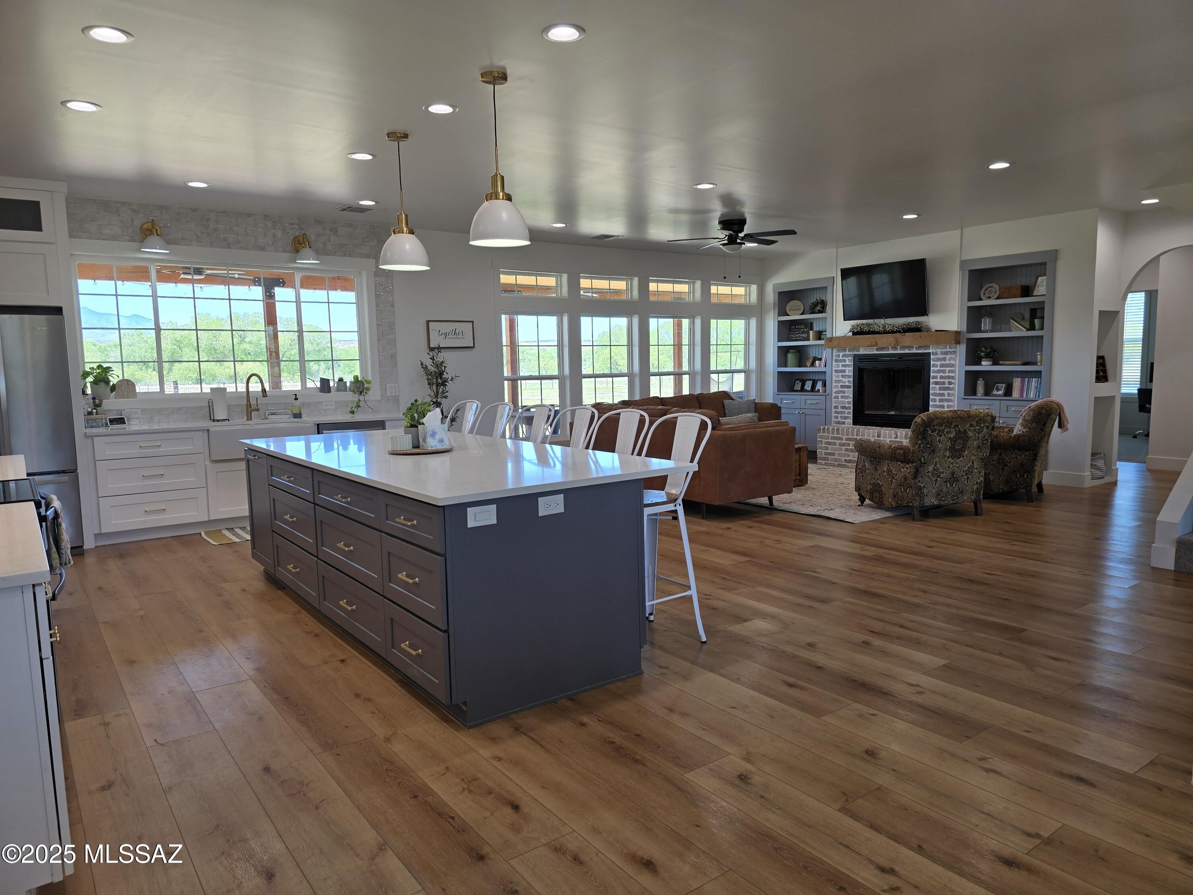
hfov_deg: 73.9
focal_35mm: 23
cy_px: 448
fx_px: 793
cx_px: 596
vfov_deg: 58.9
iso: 25
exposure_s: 1/120
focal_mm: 6.3
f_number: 1.7
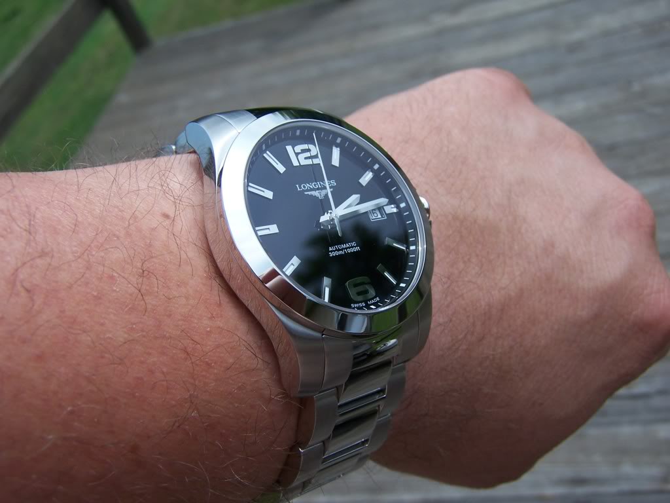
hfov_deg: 49.0
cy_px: 252
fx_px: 735
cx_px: 335
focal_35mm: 38
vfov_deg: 37.7
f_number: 4
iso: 80
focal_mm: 6.3
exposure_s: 1/1000
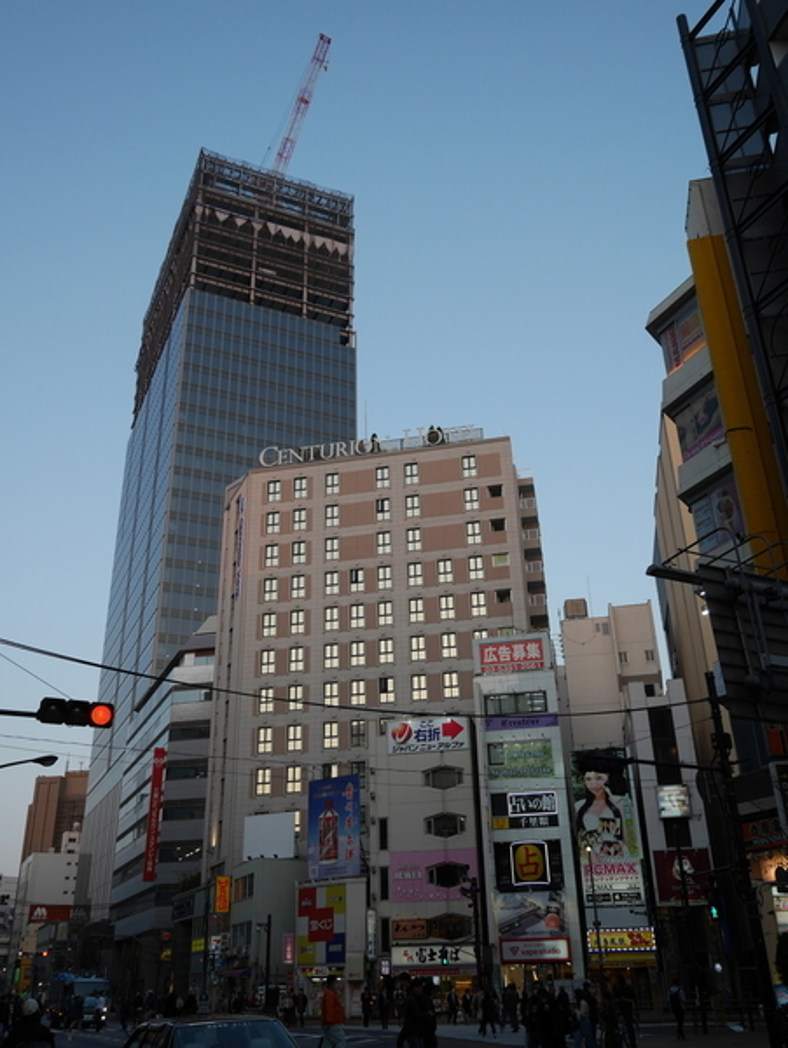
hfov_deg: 44.2
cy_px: 524
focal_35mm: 32
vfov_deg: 56.8
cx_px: 394
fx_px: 970
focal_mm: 16
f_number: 5
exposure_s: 1/160
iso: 200
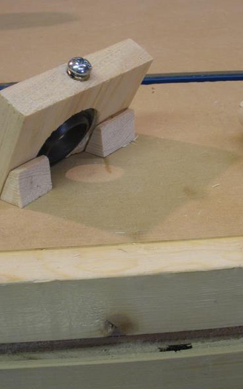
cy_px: 192
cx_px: 169
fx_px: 551
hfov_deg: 24.7
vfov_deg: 38.9
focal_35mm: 52
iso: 174
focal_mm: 6.3
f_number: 3.5
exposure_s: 1/61.5
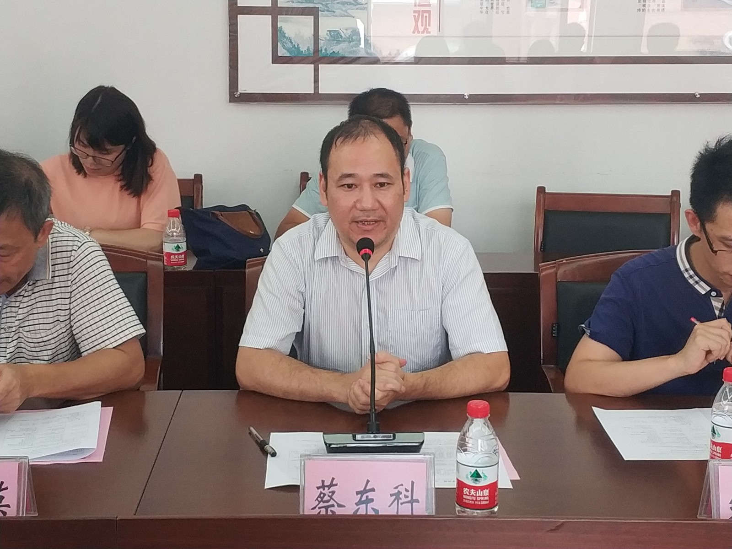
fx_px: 677
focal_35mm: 32
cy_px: 274
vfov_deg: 44.2
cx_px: 366
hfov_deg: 56.8
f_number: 2
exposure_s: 1/33
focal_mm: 4.5
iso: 171
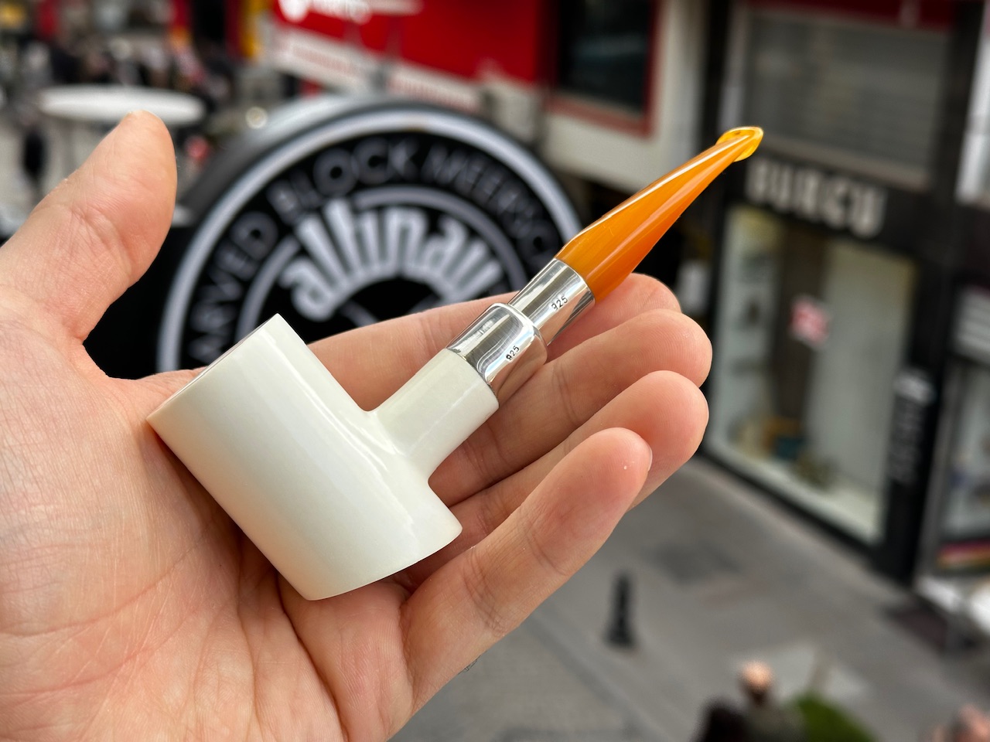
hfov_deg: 39.7
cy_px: 371
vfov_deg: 30.3
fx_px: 1373
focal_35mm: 48
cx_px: 495
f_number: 1.78
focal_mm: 6.86
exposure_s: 1/334
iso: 64
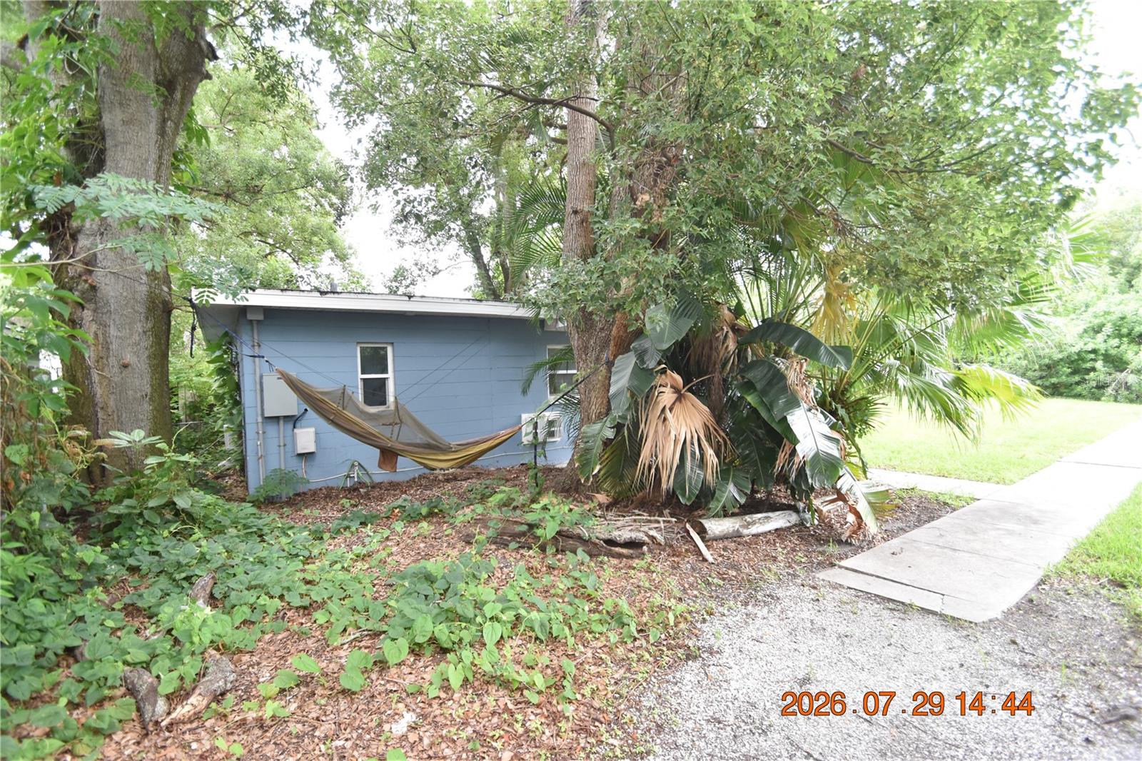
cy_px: 380
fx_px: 476
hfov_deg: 100.4
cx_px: 571
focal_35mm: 15
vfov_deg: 77.3
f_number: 3.5
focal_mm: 10
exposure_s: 1/250
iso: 800
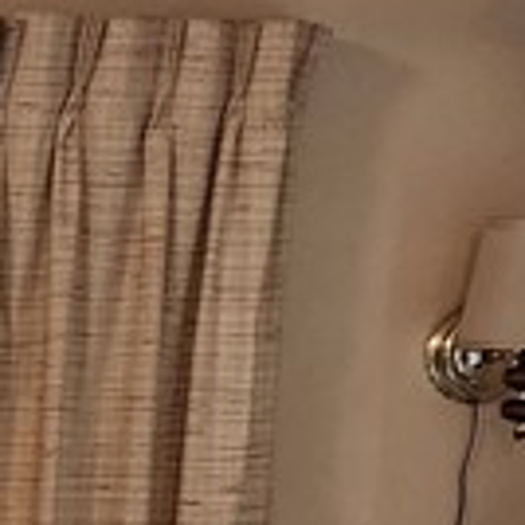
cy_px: 678
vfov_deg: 11.0
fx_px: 2660
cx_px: -658
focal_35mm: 155
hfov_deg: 10.1
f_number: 1.8
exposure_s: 1/120
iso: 400
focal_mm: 6.4
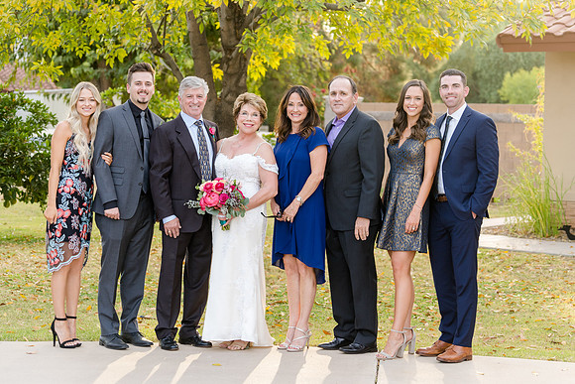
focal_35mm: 87
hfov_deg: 23.4
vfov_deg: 15.7
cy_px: 192
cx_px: 288
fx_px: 1390
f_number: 4
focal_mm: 87
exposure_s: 1/320
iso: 640
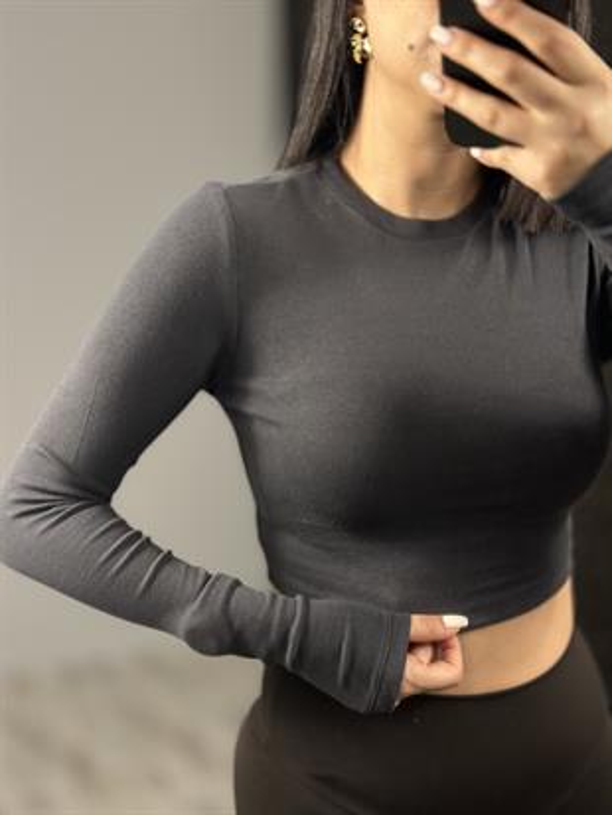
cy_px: 408
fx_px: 1131
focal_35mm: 48
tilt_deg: -34.8
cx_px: 306
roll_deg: +5.5
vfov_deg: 39.6
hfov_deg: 30.3
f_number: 1.78
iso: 200
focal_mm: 6.86
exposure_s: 1/100
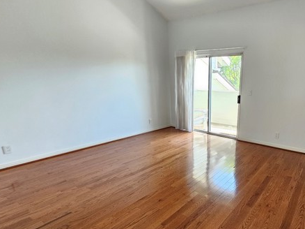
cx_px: 213
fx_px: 167
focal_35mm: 19
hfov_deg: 80.6
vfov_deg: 68.4
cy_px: 129
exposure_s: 1/60
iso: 200
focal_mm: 2.2
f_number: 2.2
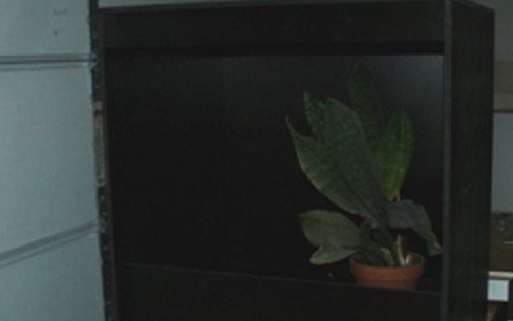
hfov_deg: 36.1
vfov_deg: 23.1
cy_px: 192
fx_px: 783
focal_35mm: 56
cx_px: 313
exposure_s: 1/60
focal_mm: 28
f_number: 20
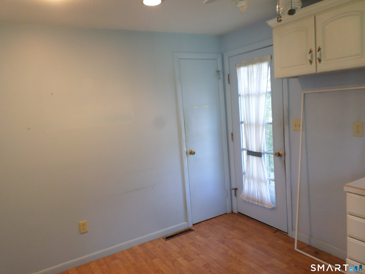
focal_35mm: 25
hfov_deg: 69.4
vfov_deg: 54.9
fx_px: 264
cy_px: 137
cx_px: 182
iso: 200
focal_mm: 4.5
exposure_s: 1/30
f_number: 2.5
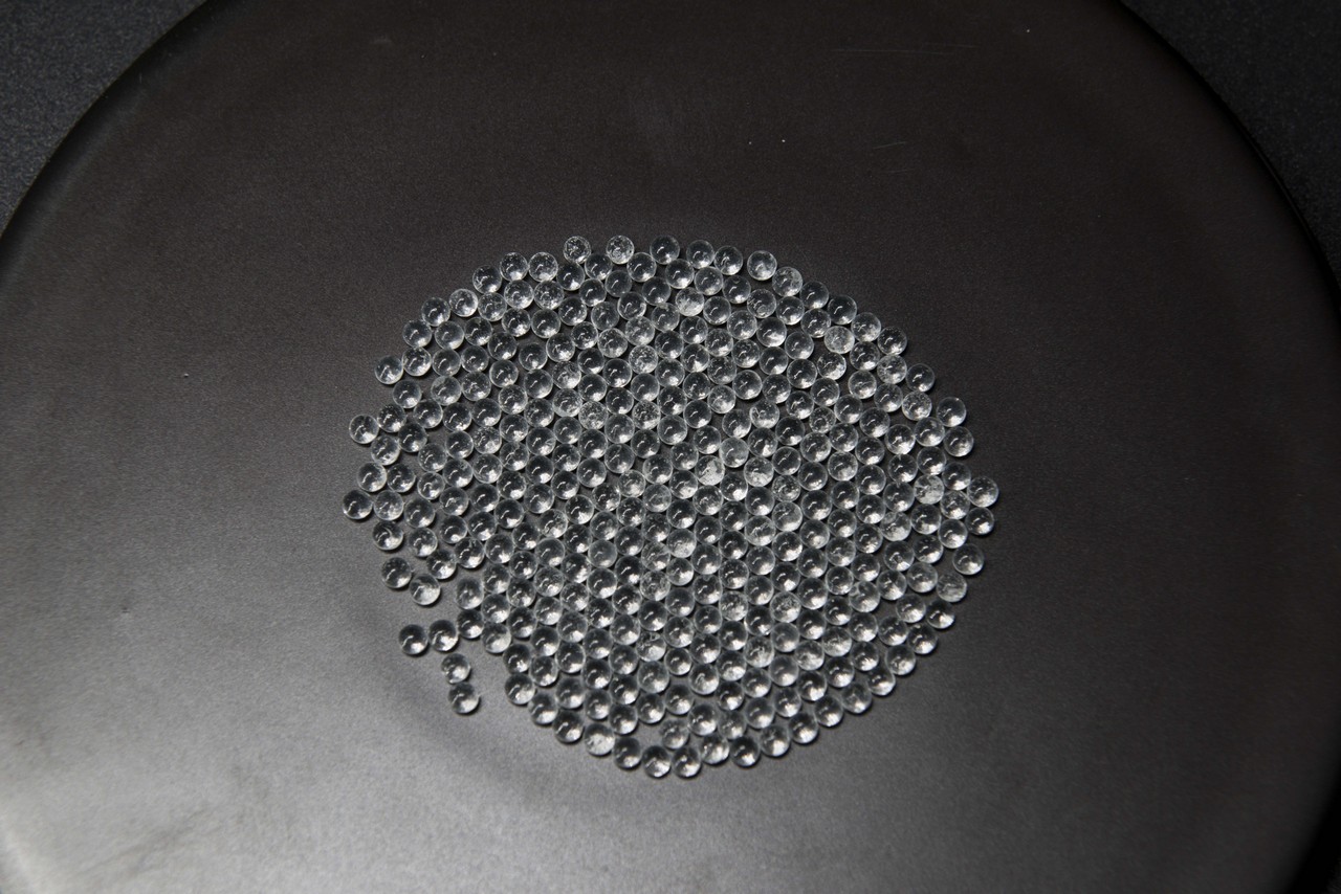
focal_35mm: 70
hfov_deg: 28.8
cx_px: 670
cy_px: 447
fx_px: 2608
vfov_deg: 19.5
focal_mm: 70
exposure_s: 1/8
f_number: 10
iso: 80
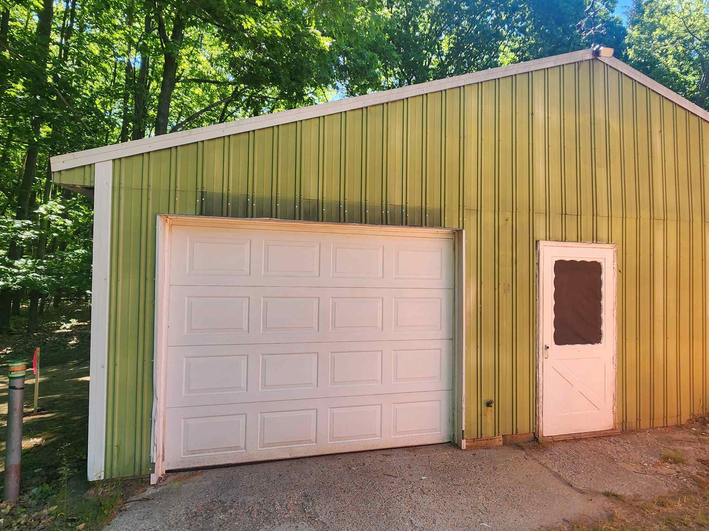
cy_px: 275
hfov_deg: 84.2
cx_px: 404
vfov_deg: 68.7
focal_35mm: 19
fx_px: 389
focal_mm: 2.2
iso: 50
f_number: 2.2
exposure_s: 1/224
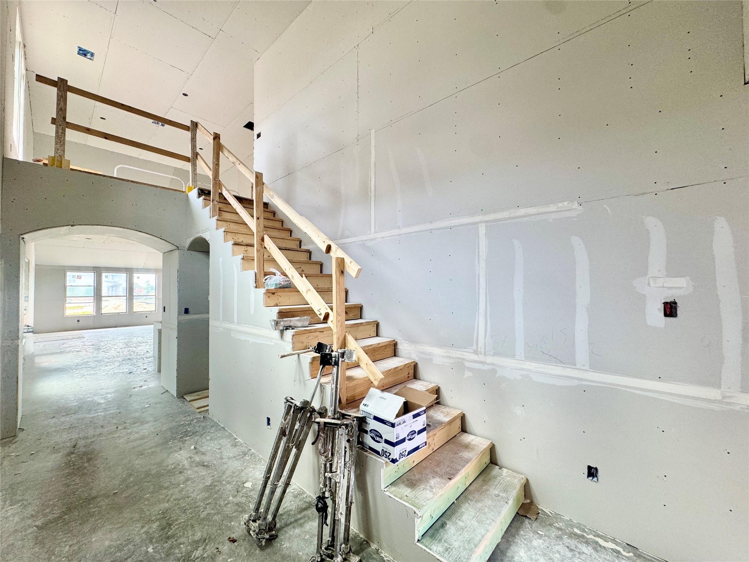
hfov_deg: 102.1
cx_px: 374
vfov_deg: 85.7
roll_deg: +0.0
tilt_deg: +1.5
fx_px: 303
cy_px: 281
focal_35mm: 14
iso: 125
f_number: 2.2
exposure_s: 1/99
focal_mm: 2.22
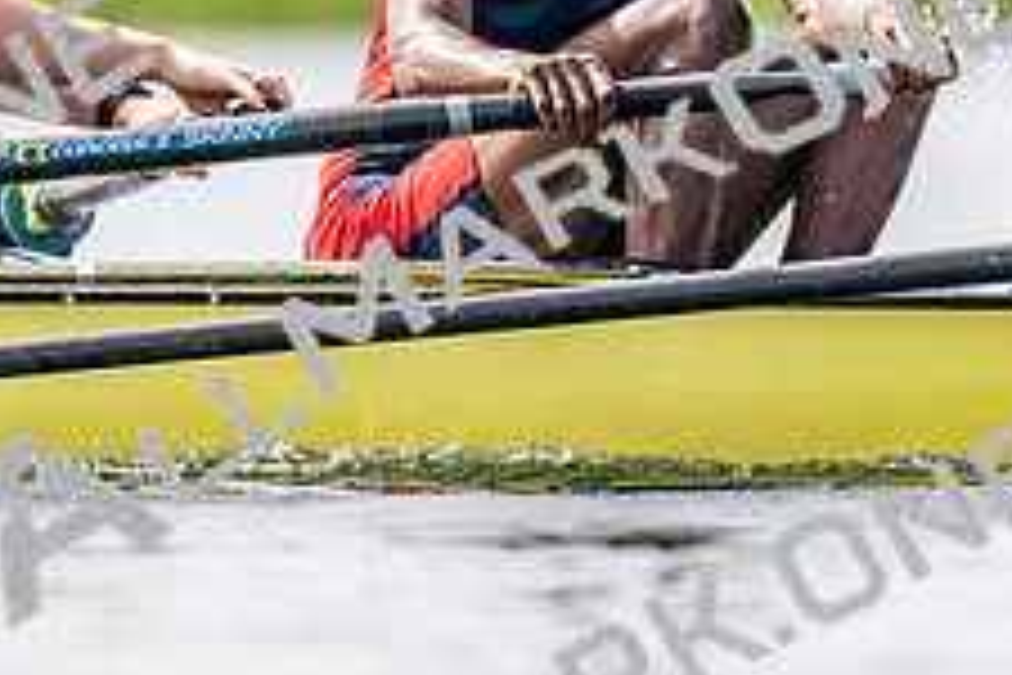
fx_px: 43400
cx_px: 904
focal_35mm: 1544
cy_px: -70
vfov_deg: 0.9
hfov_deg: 1.3
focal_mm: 600
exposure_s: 1/2500
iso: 280
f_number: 4
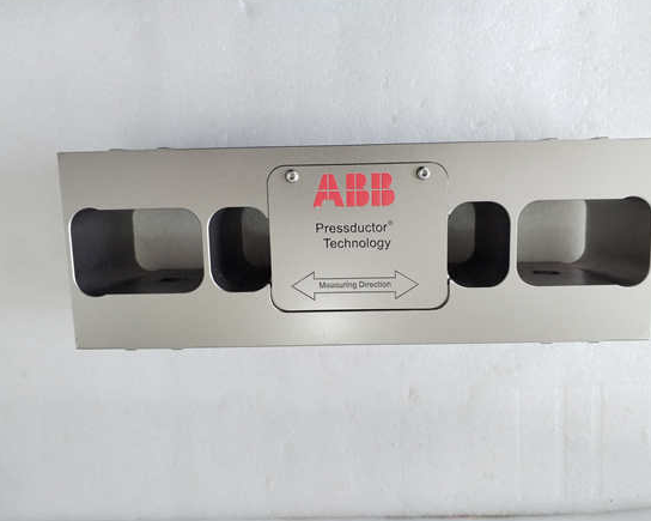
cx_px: 347
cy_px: 262
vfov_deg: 51.5
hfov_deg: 62.2
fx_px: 539
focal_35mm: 28
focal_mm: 4.75
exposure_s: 1/50
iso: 125
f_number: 1.8
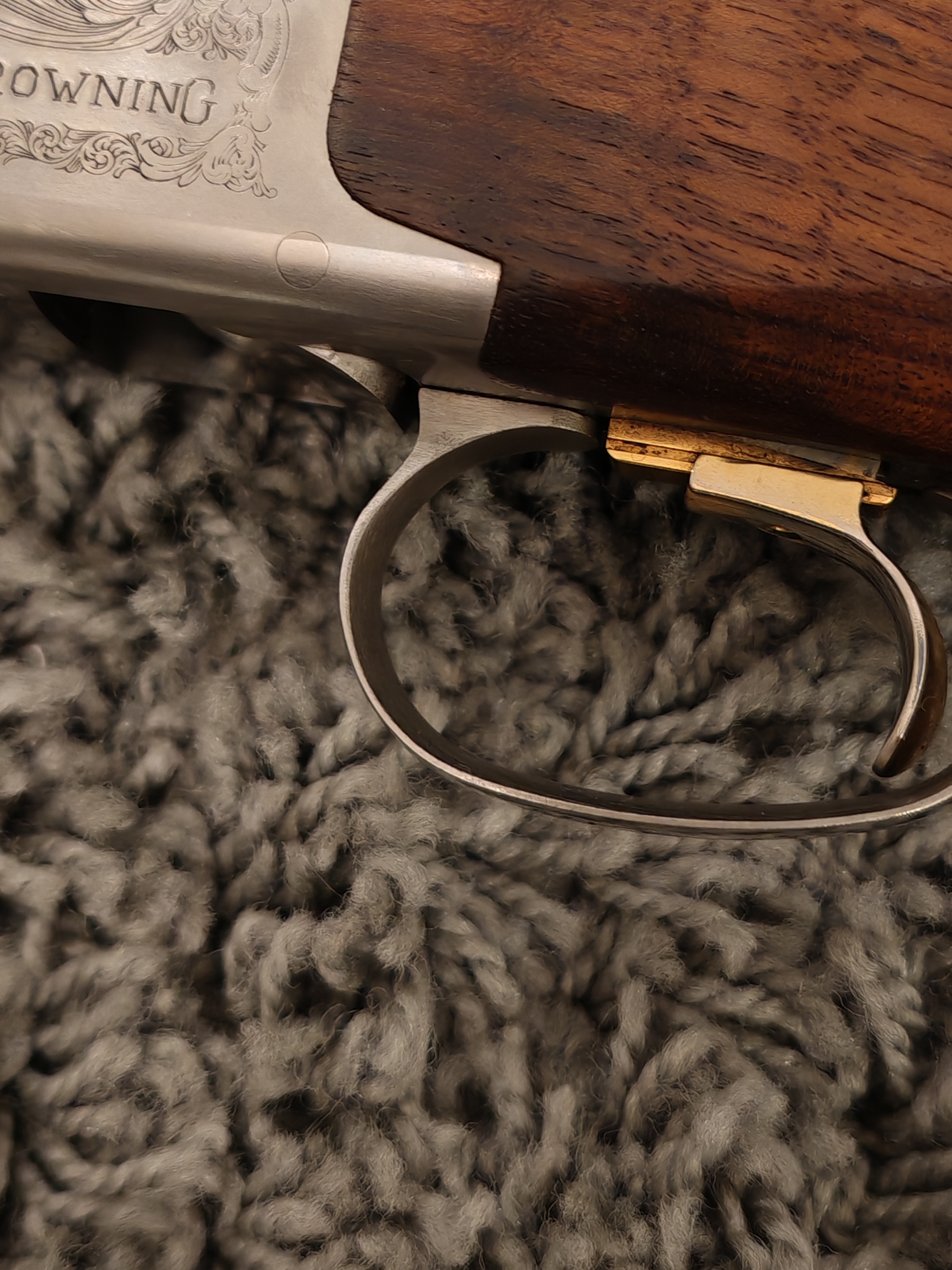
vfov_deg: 34.8
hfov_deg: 26.5
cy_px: 480
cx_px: 568
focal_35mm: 55
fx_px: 2017
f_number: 1.4
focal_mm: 6.83
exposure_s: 1/33
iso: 500
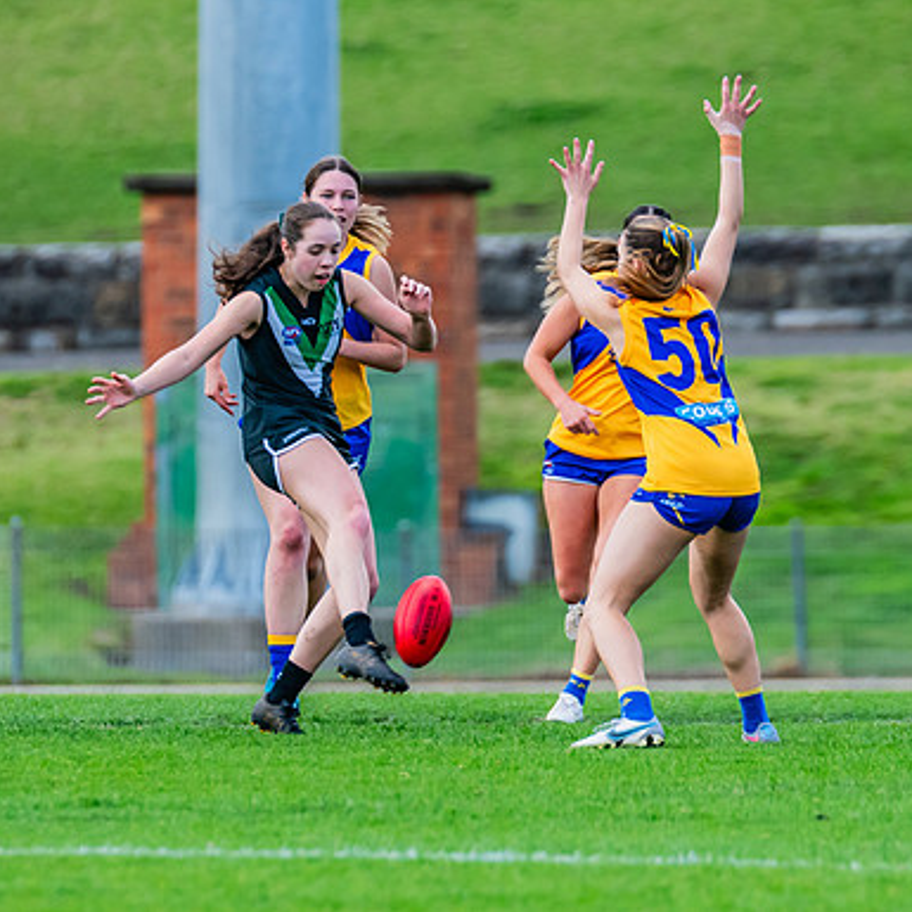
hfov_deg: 2.1
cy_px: 557
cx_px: 330
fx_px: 25396
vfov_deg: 2.1
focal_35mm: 852
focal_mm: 420
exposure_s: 1/1600
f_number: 4.5
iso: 800
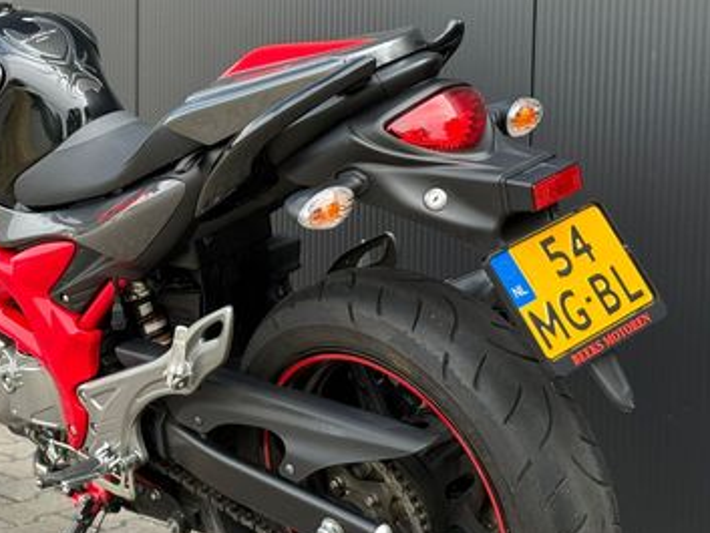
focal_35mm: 87
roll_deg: -0.1
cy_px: 237
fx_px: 1785
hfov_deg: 22.2
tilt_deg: -5.8
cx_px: 137
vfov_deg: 17.0
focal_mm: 6.76
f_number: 1.78
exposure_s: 1/693
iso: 80
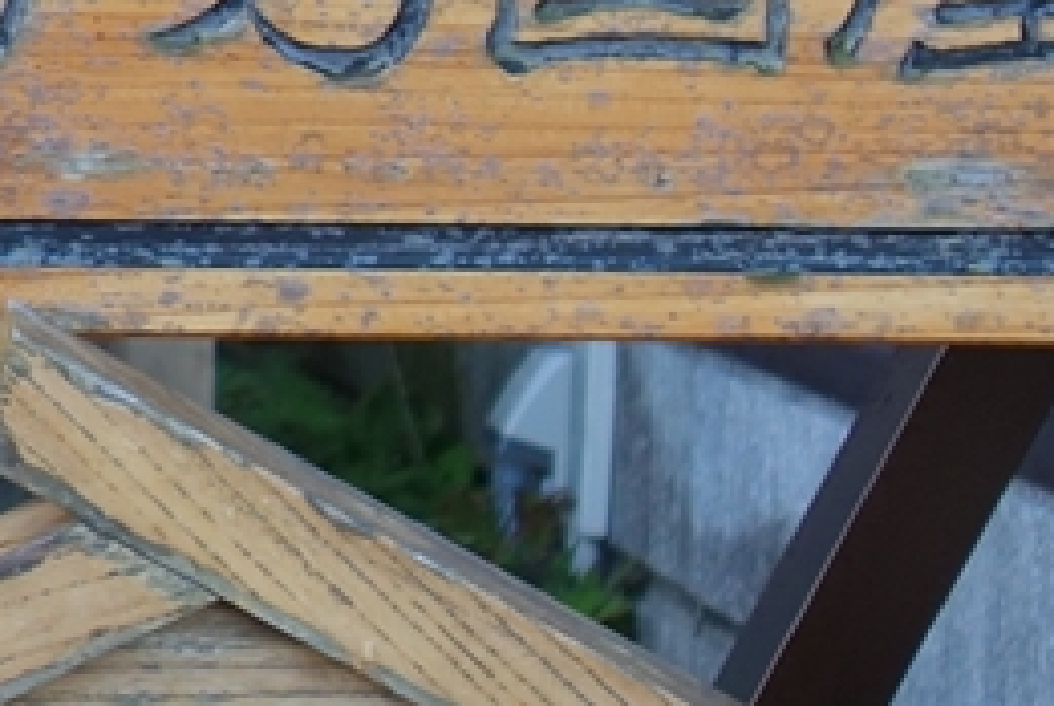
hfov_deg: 11.4
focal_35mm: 172
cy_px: -34
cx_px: -547
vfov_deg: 8.0
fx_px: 5041
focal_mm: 10.4
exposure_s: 1/100
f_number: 2.2
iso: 125
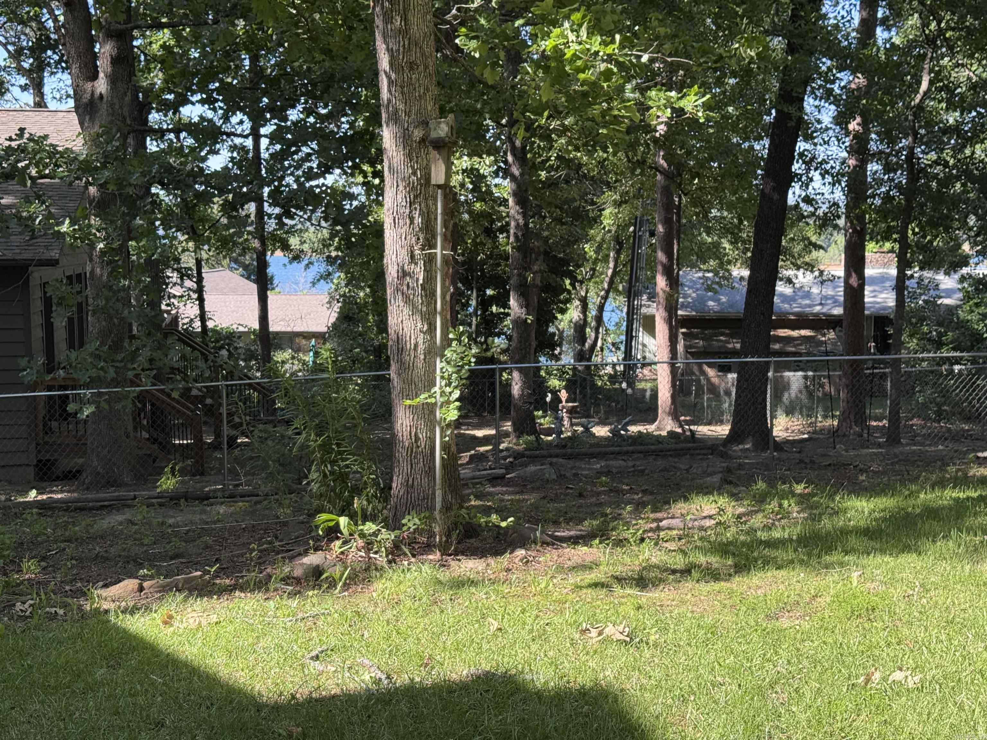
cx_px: 494
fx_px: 1369
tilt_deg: -6.1
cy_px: 370
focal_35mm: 48
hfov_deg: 39.7
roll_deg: +0.3
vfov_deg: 30.3
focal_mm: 6.76
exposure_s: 1/604
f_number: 1.78
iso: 64
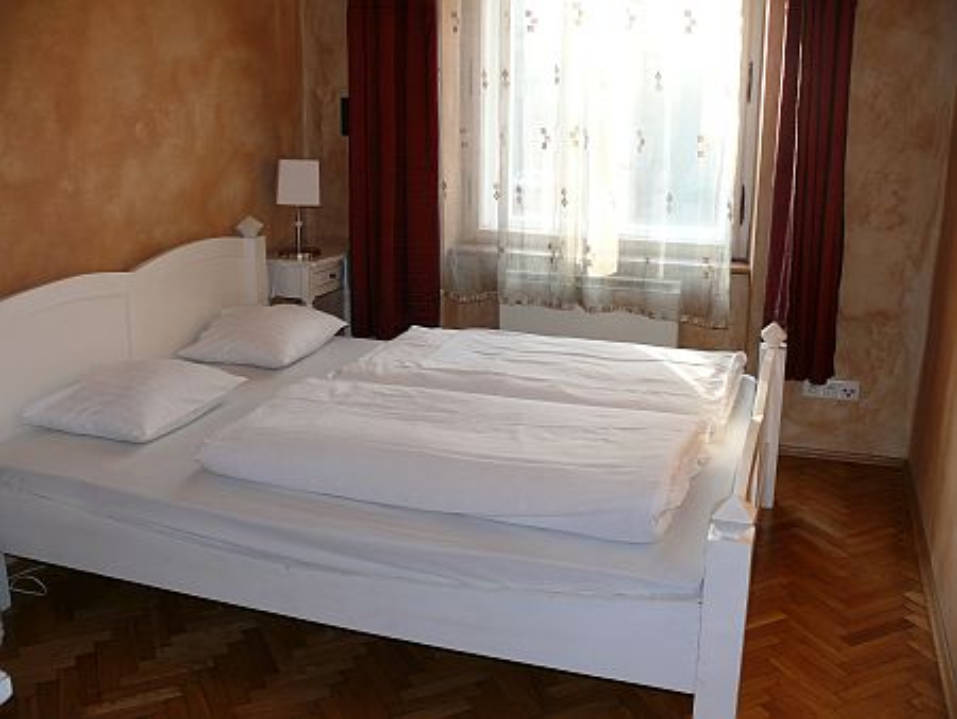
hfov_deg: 52.6
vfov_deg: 40.7
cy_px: 360
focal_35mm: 35
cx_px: 478
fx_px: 968
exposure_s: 1/40
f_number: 2.8
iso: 100
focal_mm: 7.4
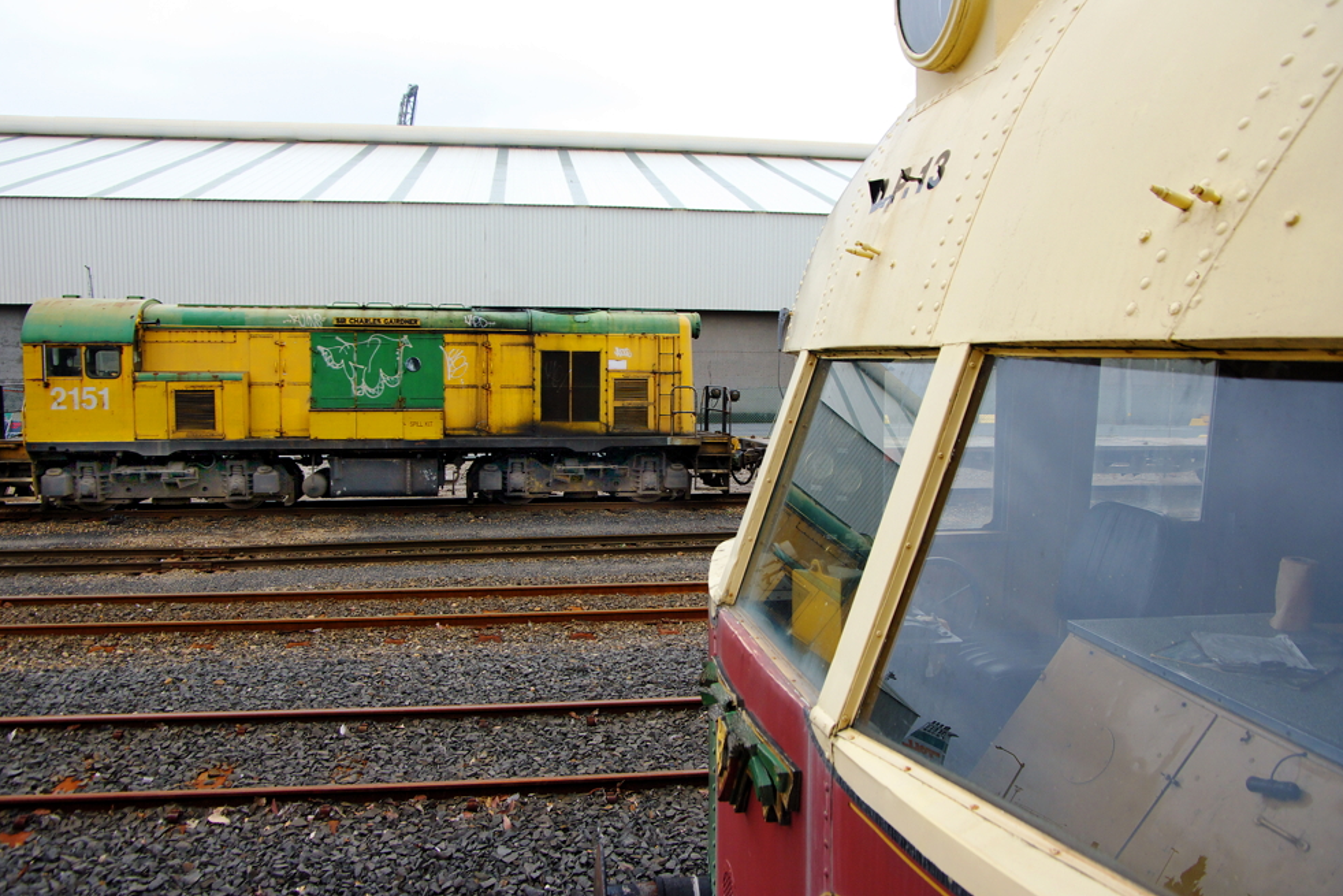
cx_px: 650
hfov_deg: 71.5
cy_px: 440
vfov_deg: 51.3
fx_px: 933
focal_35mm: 25
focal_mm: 16
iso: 400
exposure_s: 1/400
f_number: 5
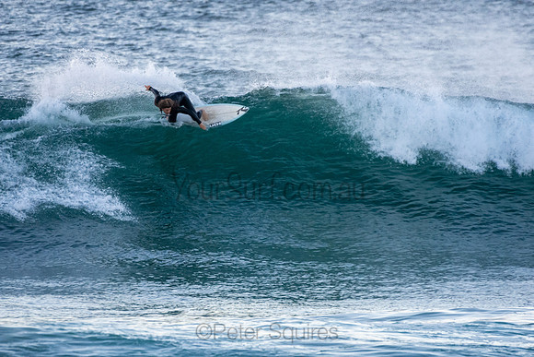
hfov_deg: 2.7
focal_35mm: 750
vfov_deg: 1.8
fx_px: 11127
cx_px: 267
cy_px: 178
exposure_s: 1/1250
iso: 2200
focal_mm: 500
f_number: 5.6
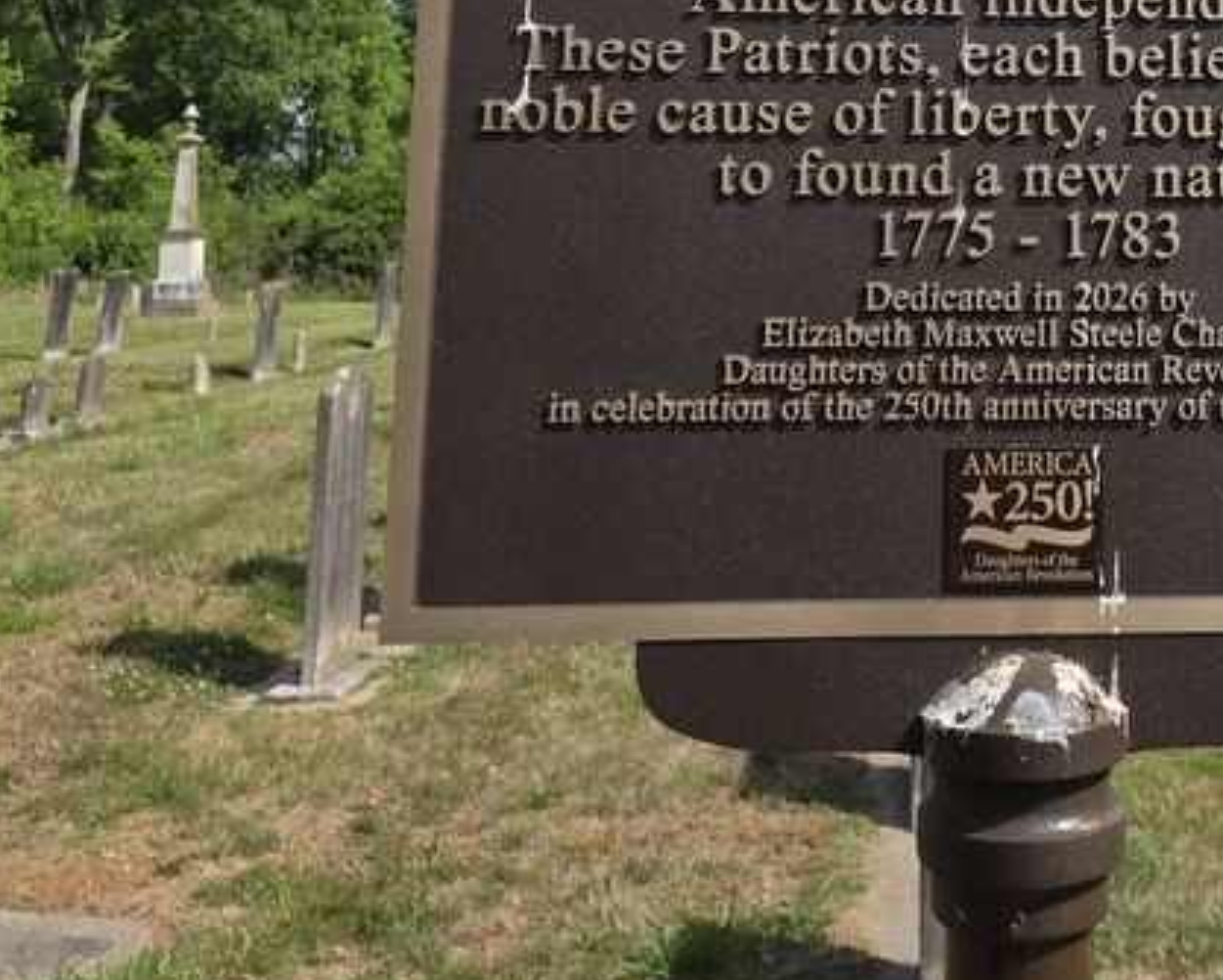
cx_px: 1043
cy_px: 117
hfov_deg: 40.4
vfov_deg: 33.3
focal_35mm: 43
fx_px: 1557
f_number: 1.8
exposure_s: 1/5000
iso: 80
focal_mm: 5.4
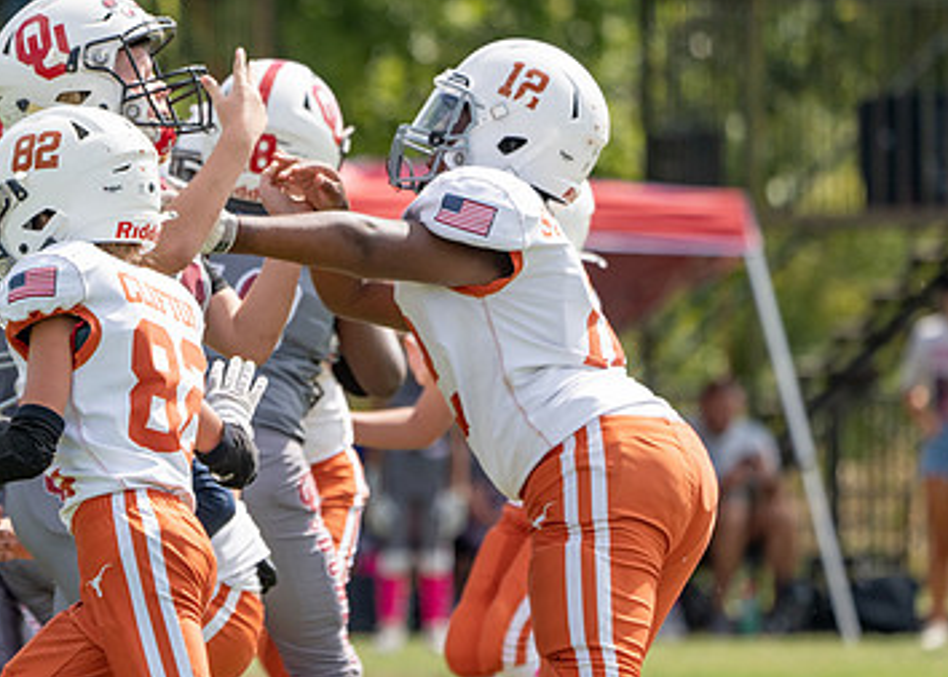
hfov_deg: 3.8
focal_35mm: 534
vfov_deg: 2.7
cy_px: 411
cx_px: 187
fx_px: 14380
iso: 500
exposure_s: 1/2500
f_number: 5.6
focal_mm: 276
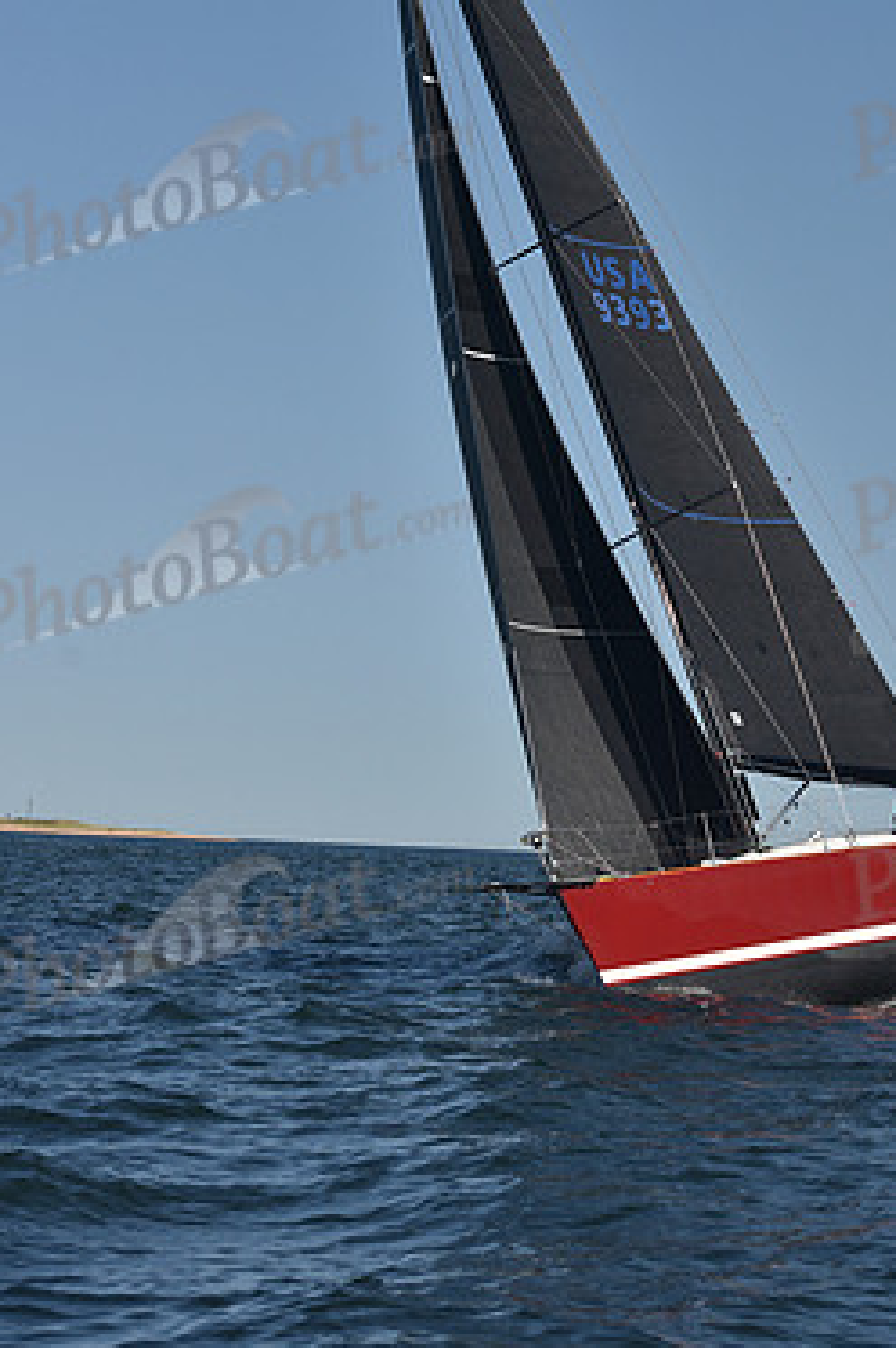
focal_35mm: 109
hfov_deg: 12.5
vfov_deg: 18.6
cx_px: 663
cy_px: 325
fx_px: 4077
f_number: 6.3
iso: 250
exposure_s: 1/800
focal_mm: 70
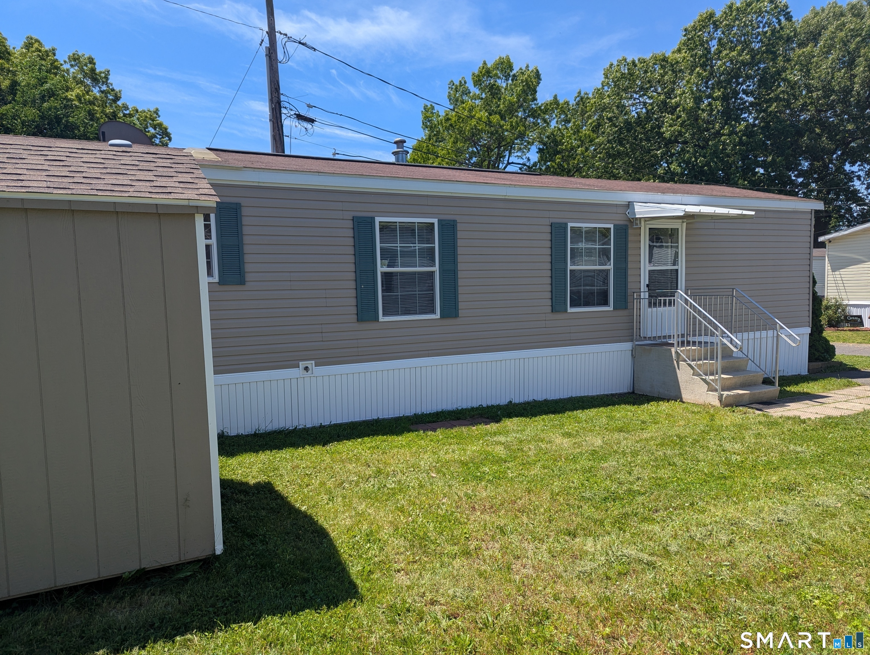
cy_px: 328
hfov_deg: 71.5
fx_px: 604
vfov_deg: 56.9
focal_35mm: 24
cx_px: 435
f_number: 1.85
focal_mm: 6.81
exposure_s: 1/1664
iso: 47
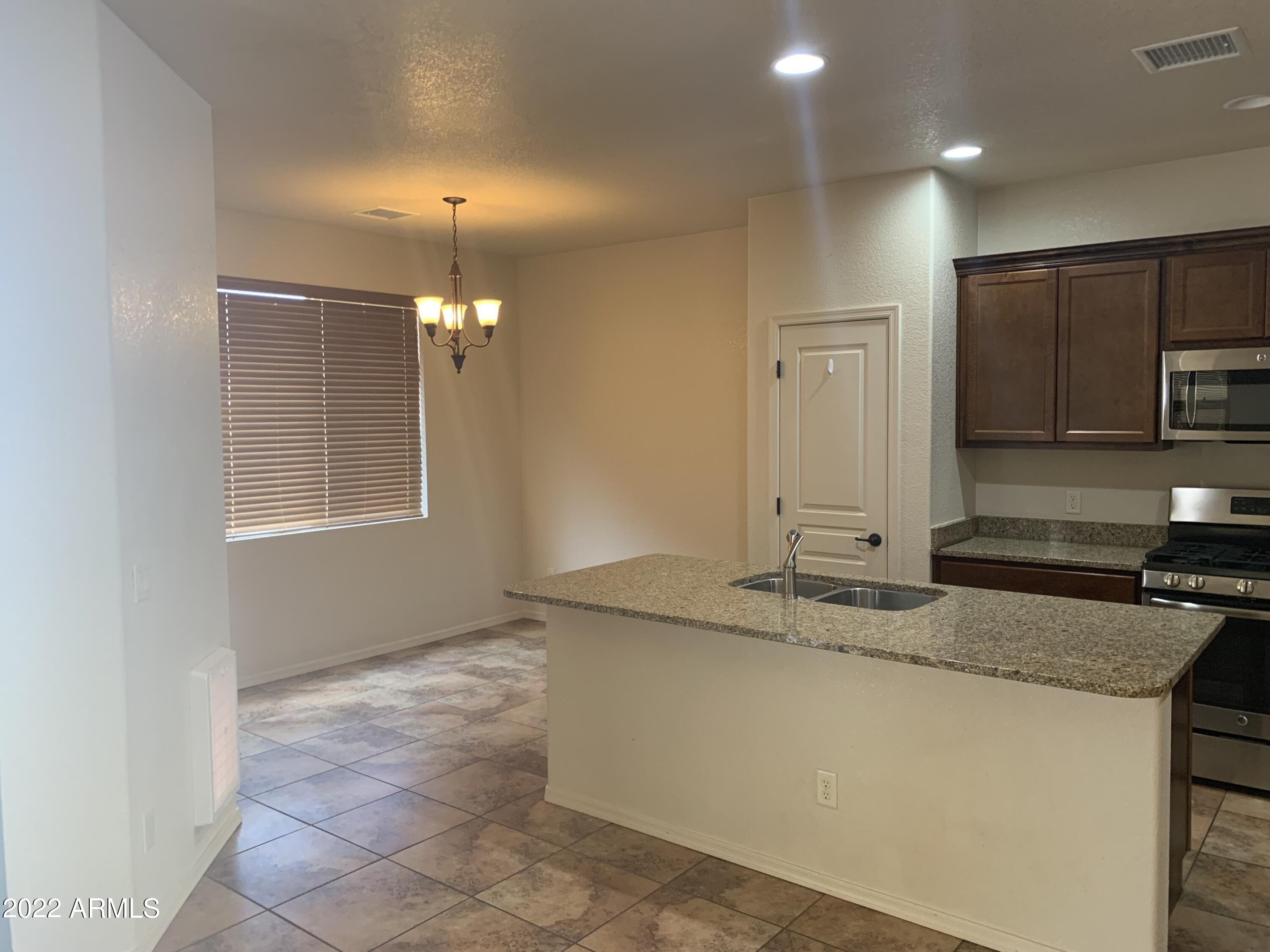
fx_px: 954
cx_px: 635
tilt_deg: -4.3
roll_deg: -0.5
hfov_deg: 67.3
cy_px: 476
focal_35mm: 26
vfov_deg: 53.1
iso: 125
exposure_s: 1/60
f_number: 1.8
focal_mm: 4.25
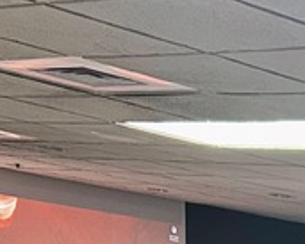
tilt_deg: -7.6
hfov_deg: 12.5
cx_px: 316
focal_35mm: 152
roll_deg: -0.1
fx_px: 1373
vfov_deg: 8.9
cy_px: 650
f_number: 1.5
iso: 250
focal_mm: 5.7
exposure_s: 1/60
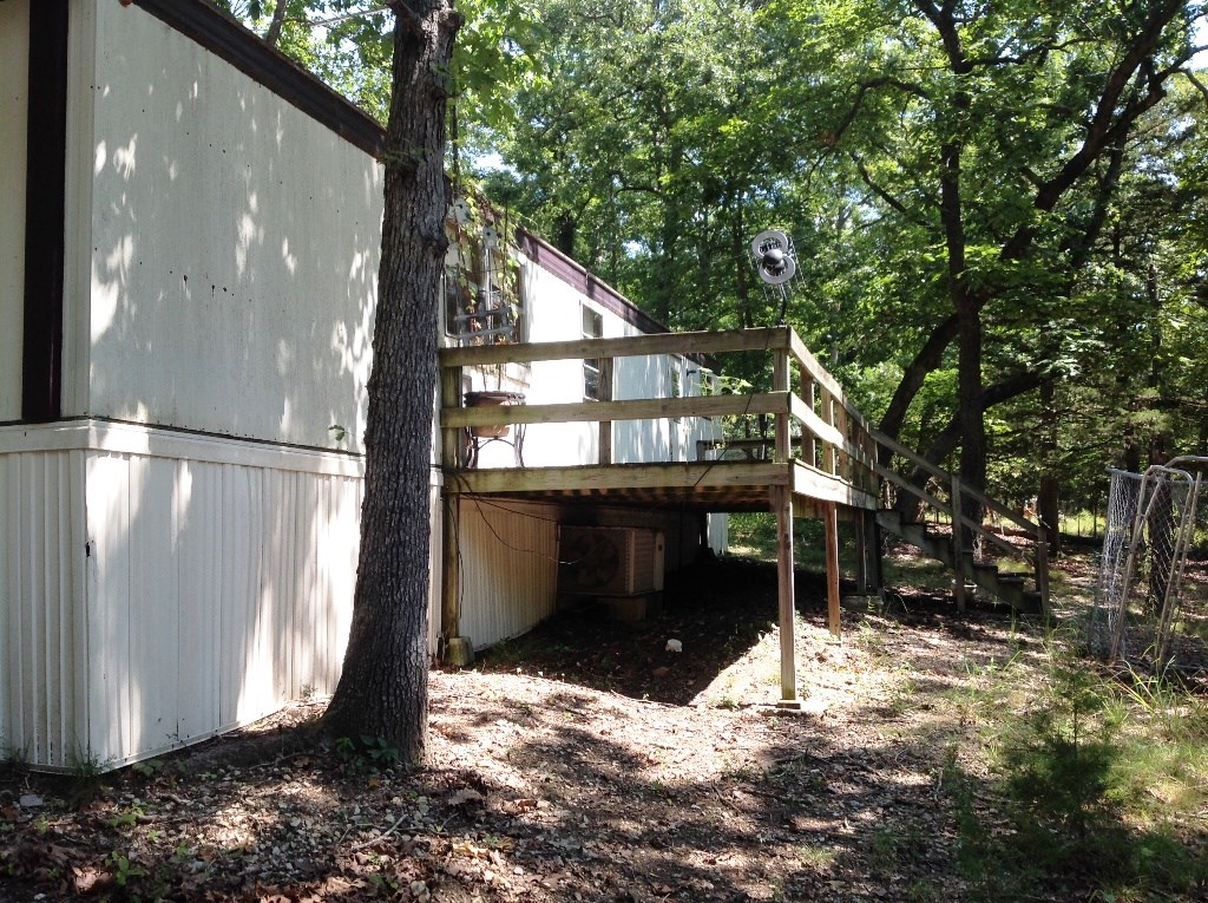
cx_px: 604
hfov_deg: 52.7
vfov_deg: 40.6
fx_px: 1220
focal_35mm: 35
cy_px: 452
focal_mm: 4.28
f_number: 2.4
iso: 50
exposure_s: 1/378
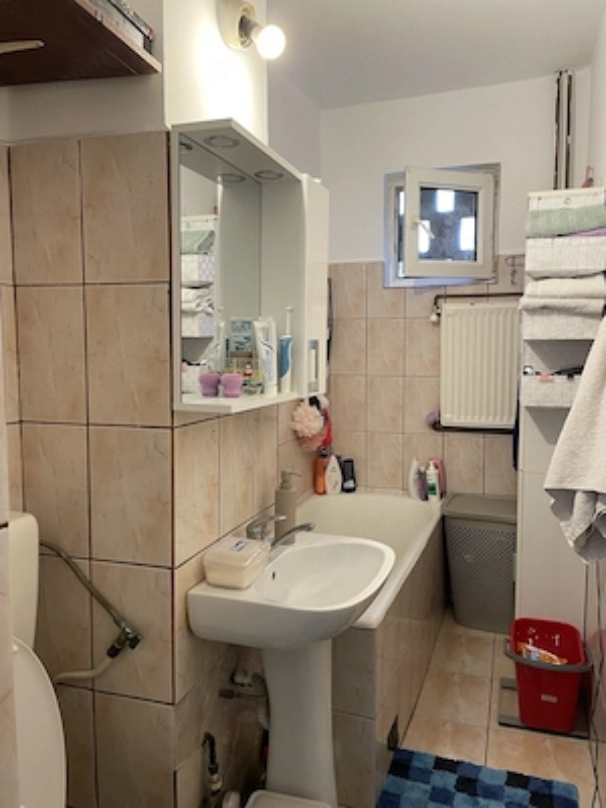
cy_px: 404
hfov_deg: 53.1
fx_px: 607
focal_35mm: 26
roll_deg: +0.0
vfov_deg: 67.3
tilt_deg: -4.0
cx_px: 303
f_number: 1.6
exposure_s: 1/50
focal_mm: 4.2
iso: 125
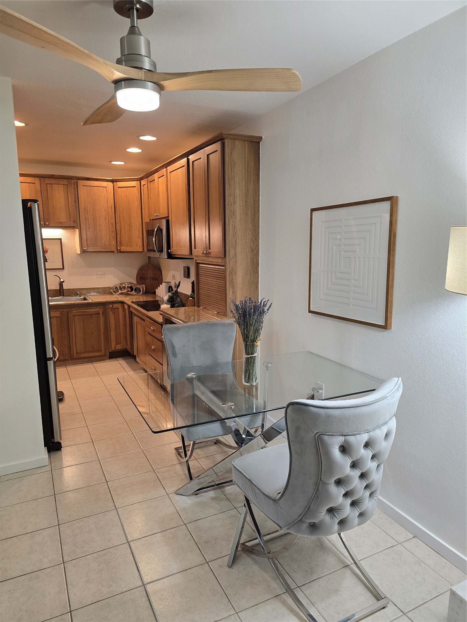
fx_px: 414
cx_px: 234
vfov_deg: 73.9
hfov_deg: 58.9
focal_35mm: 23
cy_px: 311
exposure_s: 1/120
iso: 125
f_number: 1.7
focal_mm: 6.3
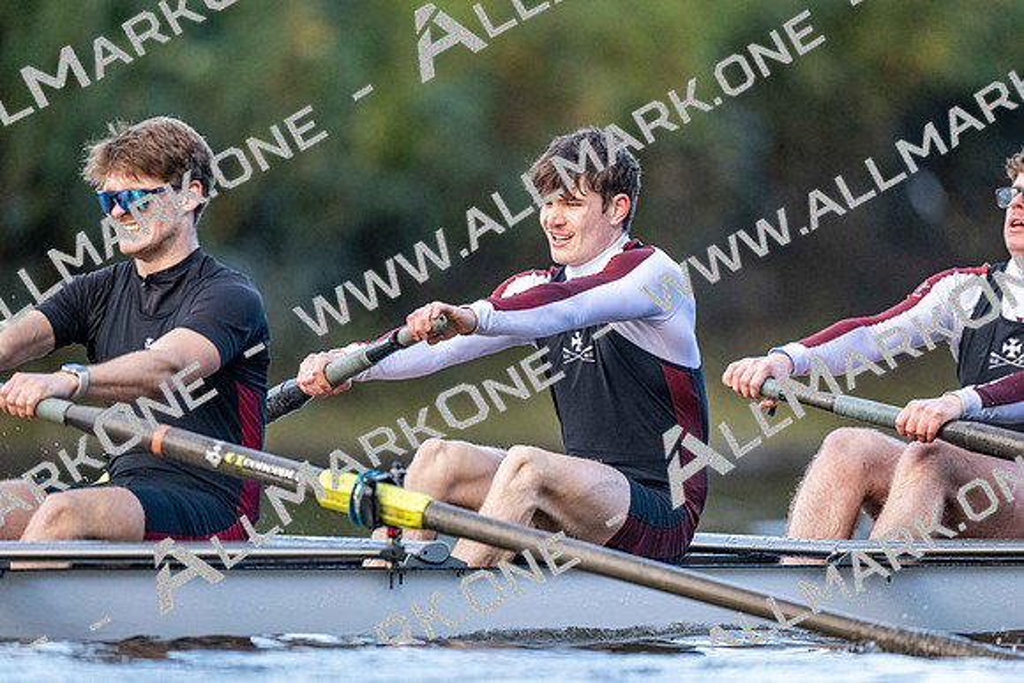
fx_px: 17070
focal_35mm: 600
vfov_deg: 2.3
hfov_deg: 3.4
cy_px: 342
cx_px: 512
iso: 4000
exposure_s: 1/2500
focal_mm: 600
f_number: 4
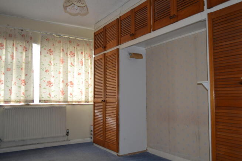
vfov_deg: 43.6
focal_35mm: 30
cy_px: 80
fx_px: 202
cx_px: 121
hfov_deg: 61.9
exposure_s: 1/80
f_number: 4
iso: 400
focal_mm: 20
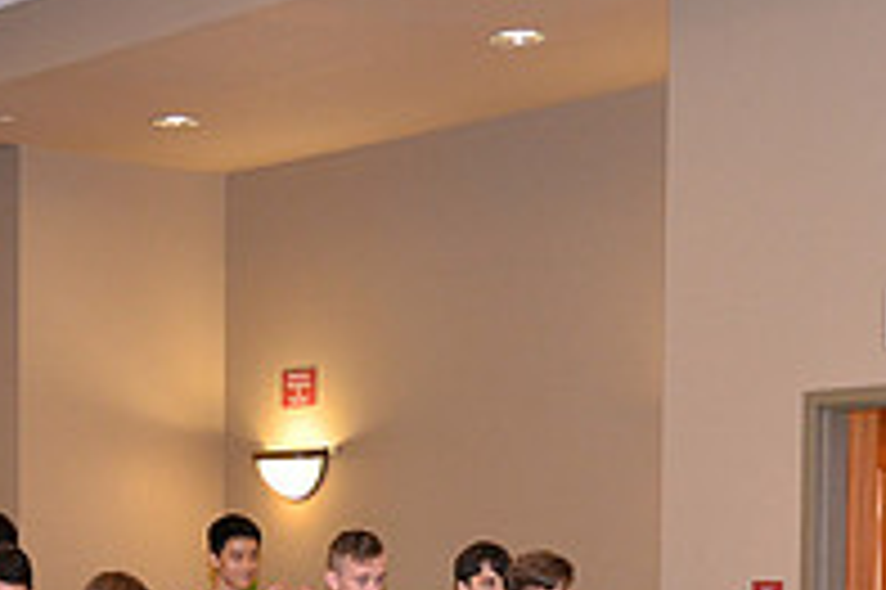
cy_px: 723
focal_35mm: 94
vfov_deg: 14.1
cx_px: 121
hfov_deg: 21.3
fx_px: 2311
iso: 2000
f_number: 5.6
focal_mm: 32
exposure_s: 1/250
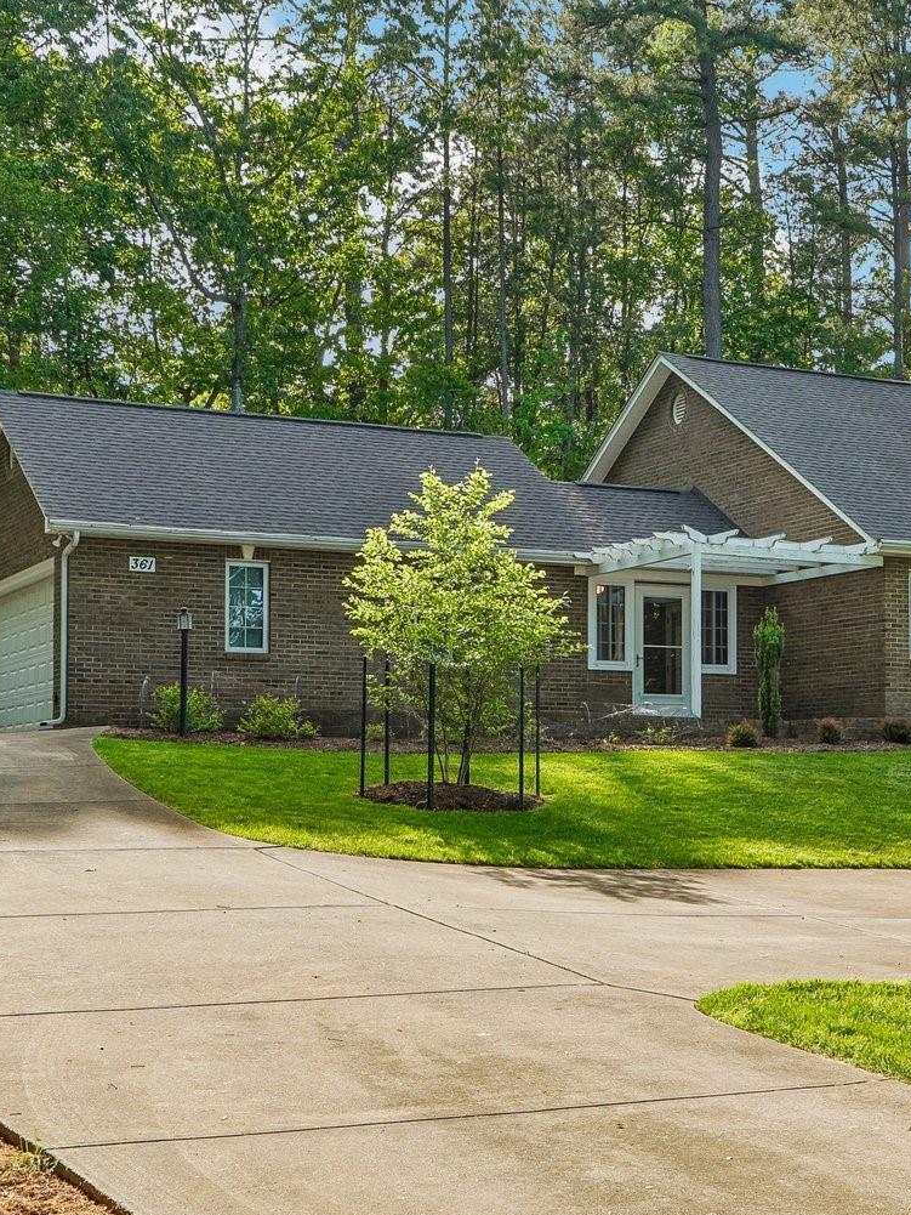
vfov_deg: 32.7
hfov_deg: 24.4
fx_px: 2070
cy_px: 663
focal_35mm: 59
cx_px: 729
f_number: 8
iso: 100
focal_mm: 20
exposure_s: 1/30
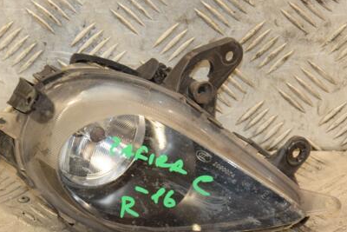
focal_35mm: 180
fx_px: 1736
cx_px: 141
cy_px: 142
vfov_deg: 7.6
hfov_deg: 11.4
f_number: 5.3
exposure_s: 1/125
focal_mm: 80
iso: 800
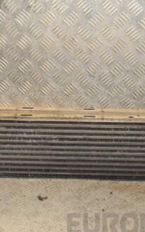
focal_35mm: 72
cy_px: 130
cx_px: 54
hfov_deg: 18.1
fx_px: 455
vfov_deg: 28.6
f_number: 5.6
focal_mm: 26
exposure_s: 1/200
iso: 800
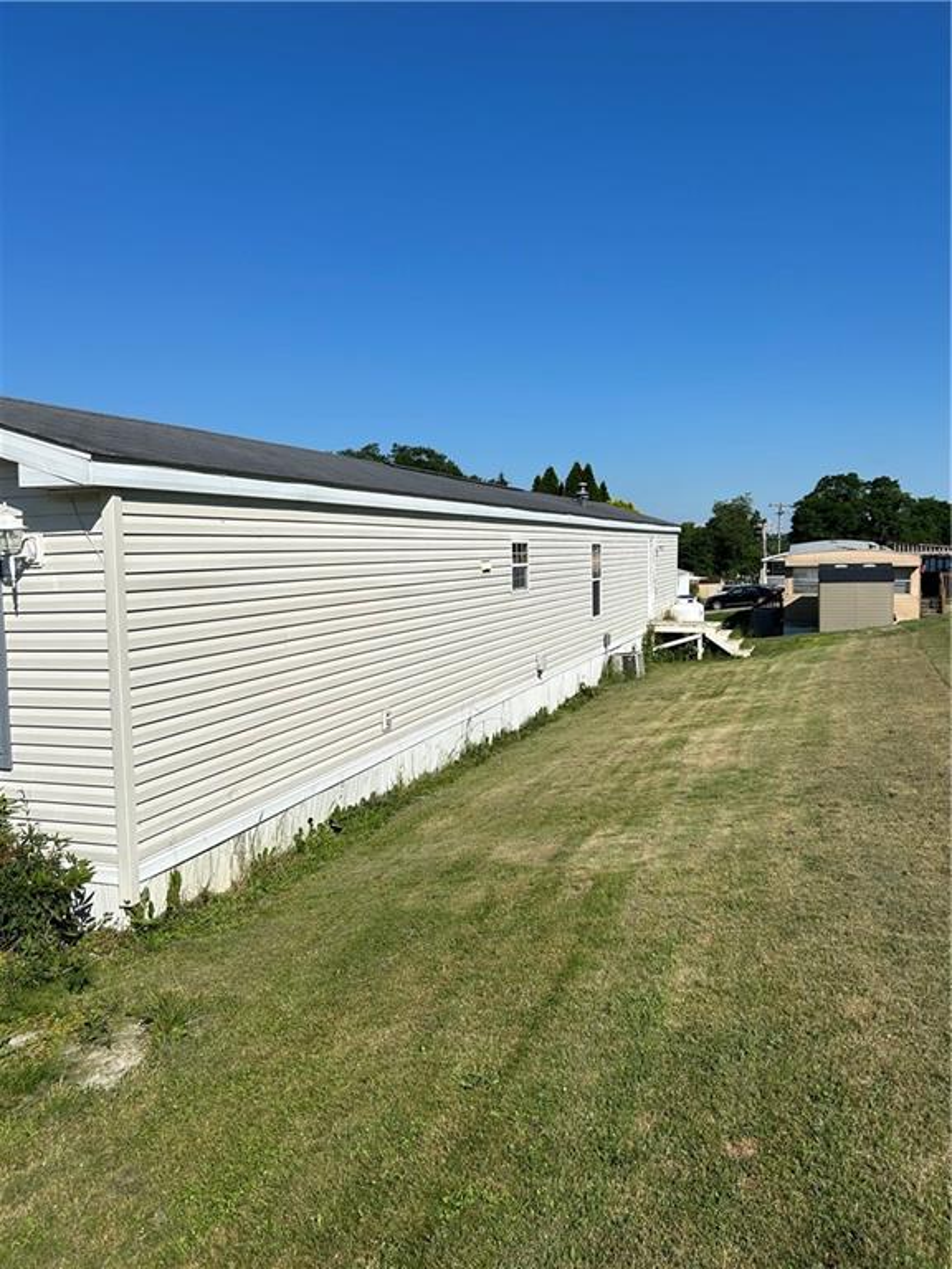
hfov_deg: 53.1
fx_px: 953
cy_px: 634
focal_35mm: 26
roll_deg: -0.3
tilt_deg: -6.6
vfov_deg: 67.3
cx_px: 476
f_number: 1.5
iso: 50
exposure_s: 1/8696
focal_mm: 5.7
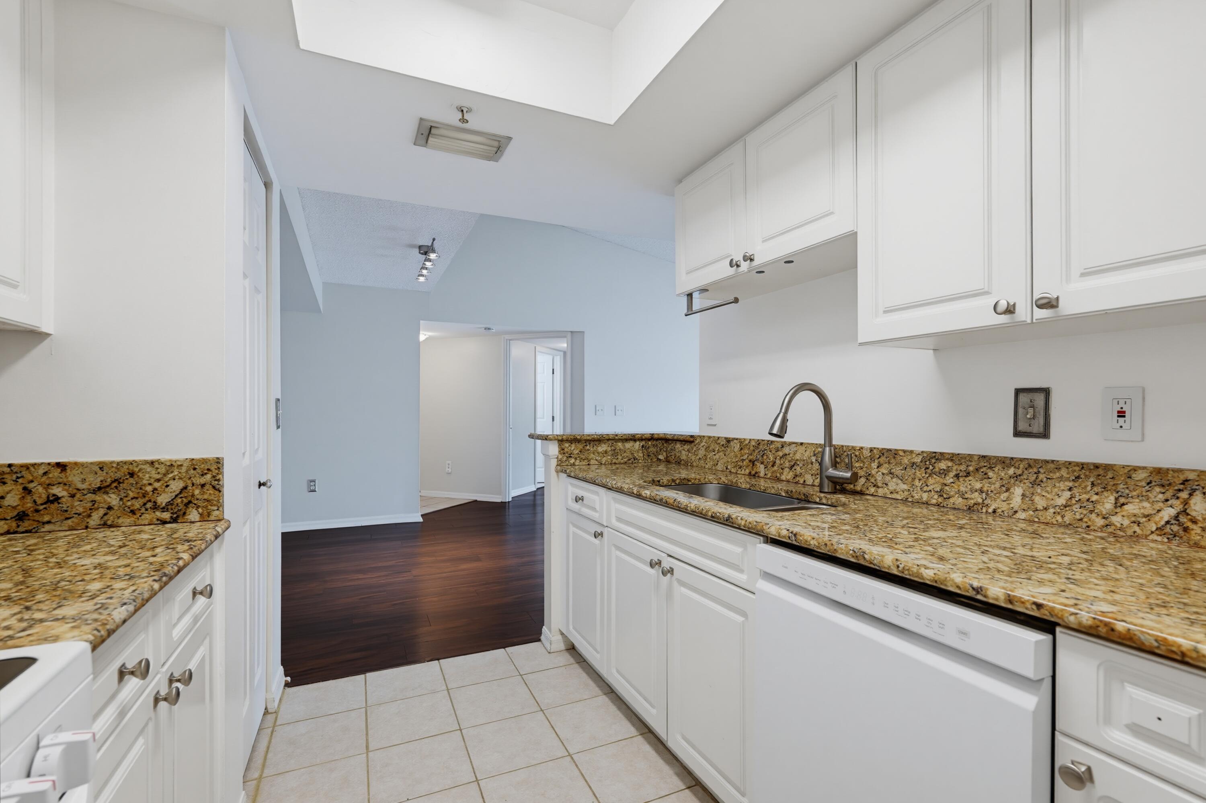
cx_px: 603
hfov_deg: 96.8
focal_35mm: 16
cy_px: 402
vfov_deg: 73.7
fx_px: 536
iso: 800
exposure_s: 1/80
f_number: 4.5
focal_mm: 16
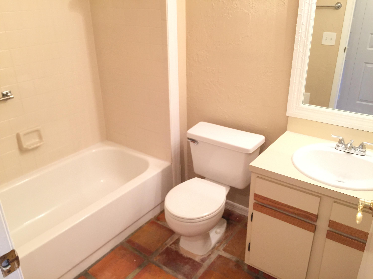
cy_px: 140
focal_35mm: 29
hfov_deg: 61.7
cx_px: 186
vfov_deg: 48.2
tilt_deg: -24.3
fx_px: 312
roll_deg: -0.4
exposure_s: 1/15
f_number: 2.2
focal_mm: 4.15
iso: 40
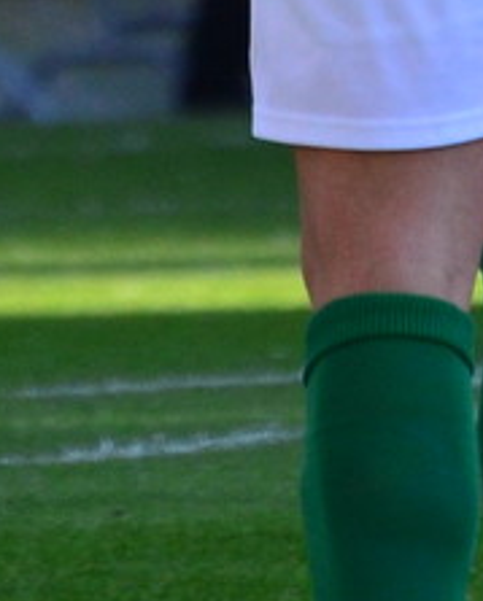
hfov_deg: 0.8
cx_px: 461
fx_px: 33721
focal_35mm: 1891
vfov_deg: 1.0
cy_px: -453
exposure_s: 1/800
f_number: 5.6
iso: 400
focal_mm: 250
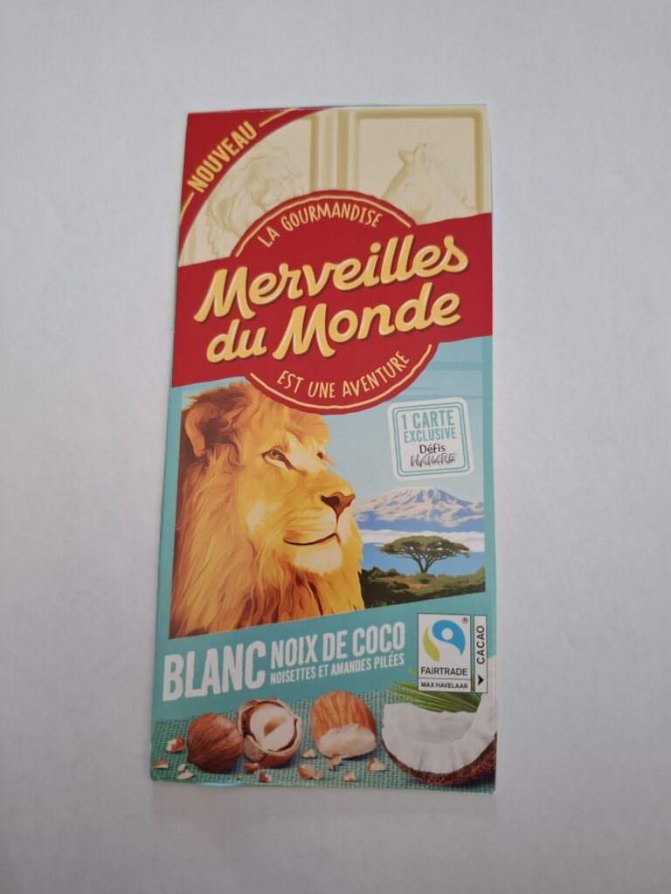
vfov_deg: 73.9
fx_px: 594
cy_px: 447
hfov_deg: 58.9
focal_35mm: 23
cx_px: 336
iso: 400
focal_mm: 5.54
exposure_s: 1/25
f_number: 1.8
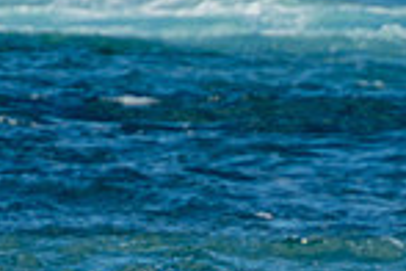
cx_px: 439
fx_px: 26749
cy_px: 447
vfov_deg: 0.6
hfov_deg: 0.9
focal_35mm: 2372
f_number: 5.6
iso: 220
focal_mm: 400
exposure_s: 1/2000
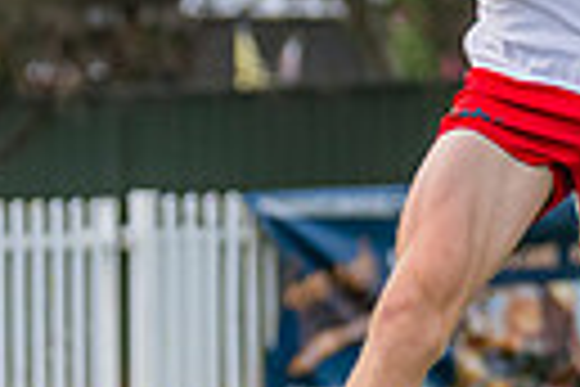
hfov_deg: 1.6
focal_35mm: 1271
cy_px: 94
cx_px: 507
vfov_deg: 1.1
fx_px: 20476
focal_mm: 240
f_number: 5.6
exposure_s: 1/1600
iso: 800
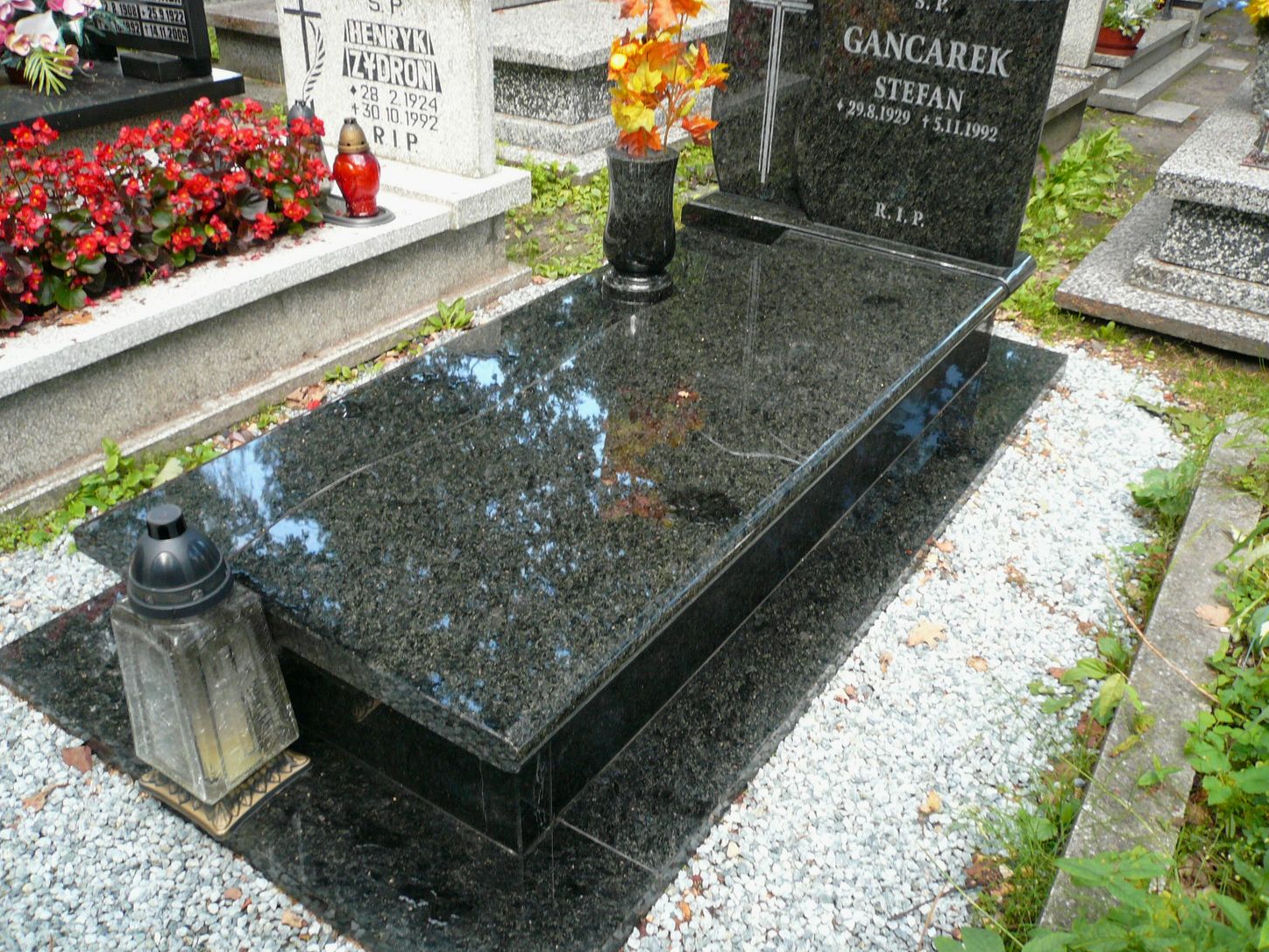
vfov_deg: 48.2
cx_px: 642
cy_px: 492
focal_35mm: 29
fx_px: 1063
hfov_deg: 61.7
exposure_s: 1/60
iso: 100
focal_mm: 4.6
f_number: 2.8
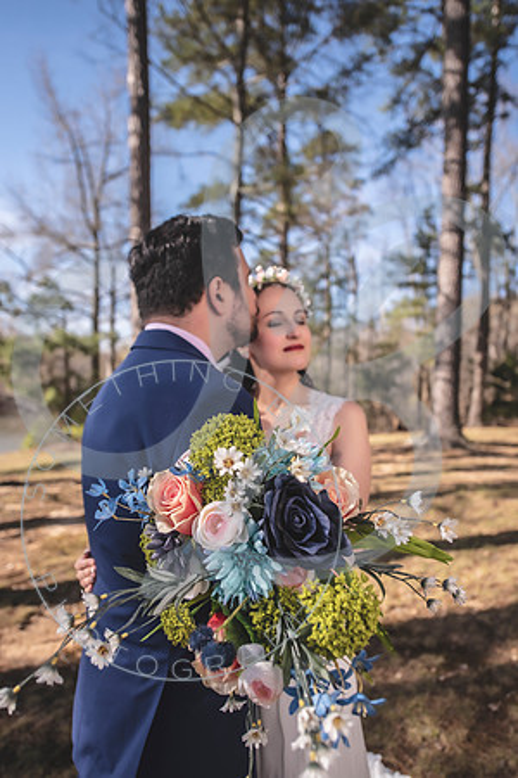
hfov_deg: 53.1
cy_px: 389
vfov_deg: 73.7
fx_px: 518
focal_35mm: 24
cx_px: 259
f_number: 2.8
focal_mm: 24
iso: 100
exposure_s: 1/1250
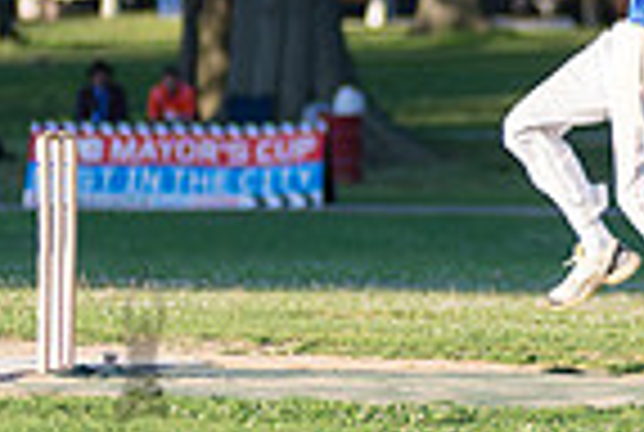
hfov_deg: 3.5
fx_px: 10523
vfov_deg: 2.4
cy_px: 124
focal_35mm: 587
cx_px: 721
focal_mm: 145
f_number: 2.8
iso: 400
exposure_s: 1/2500
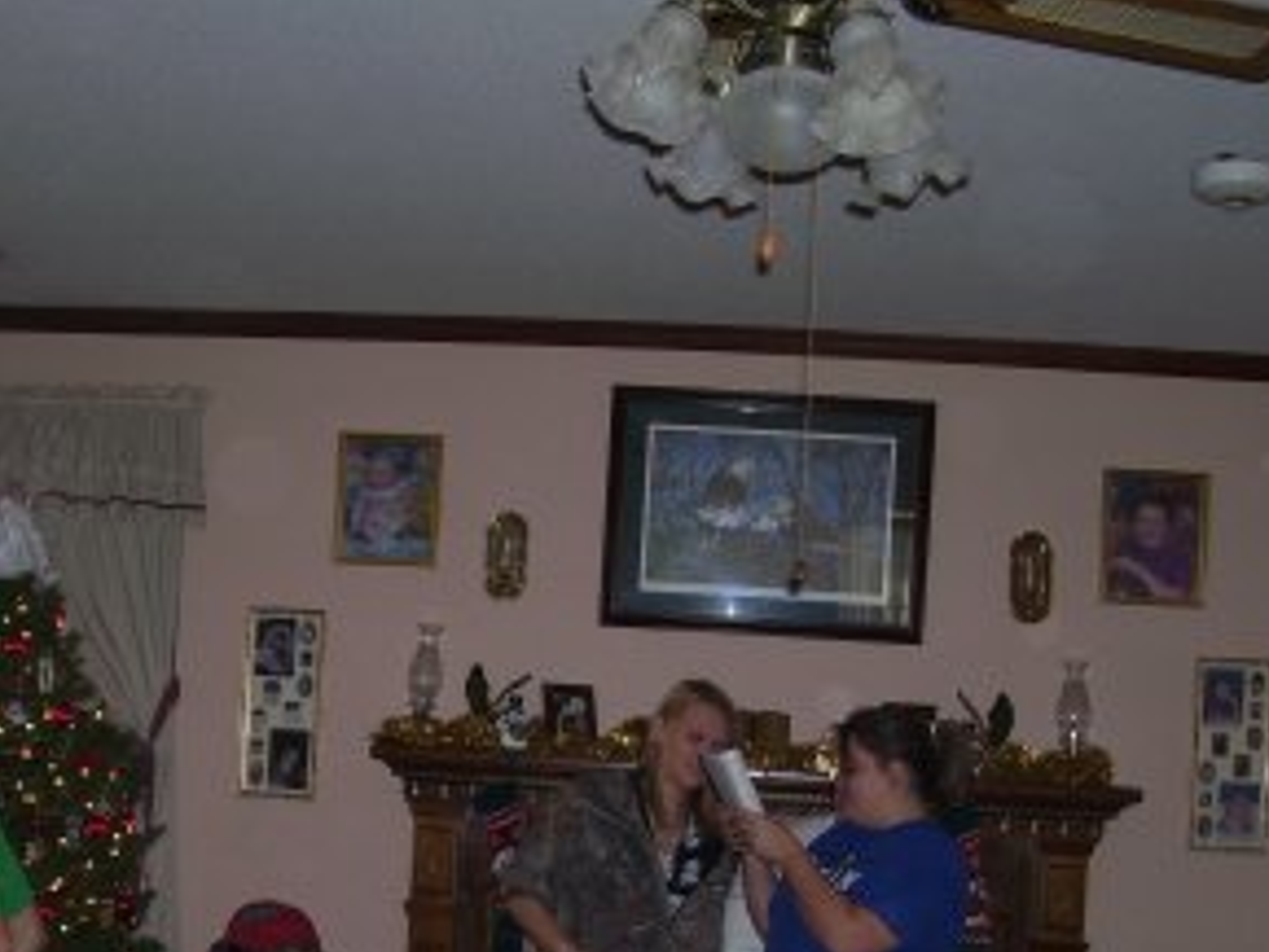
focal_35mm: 53
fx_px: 1944
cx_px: 562
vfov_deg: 27.1
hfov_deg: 36.1
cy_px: 737
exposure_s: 1/60
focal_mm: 5.6
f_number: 2.7
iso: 80
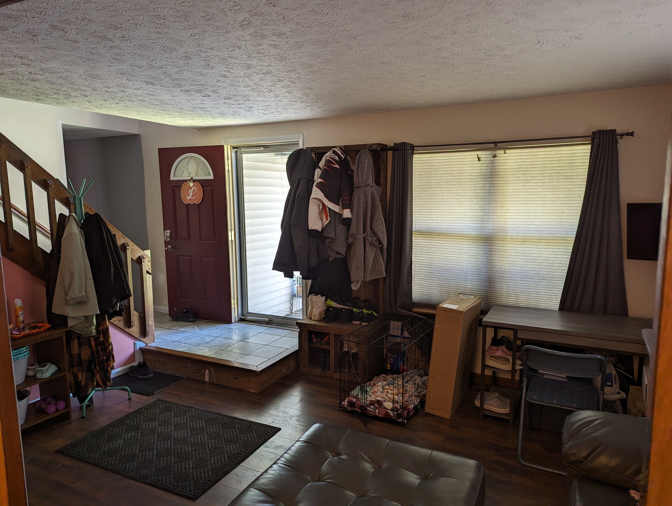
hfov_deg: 71.5
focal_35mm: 24
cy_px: 253
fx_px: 467
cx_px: 336
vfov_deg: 56.9
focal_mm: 6.81
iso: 43
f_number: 1.85
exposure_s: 1/49.2
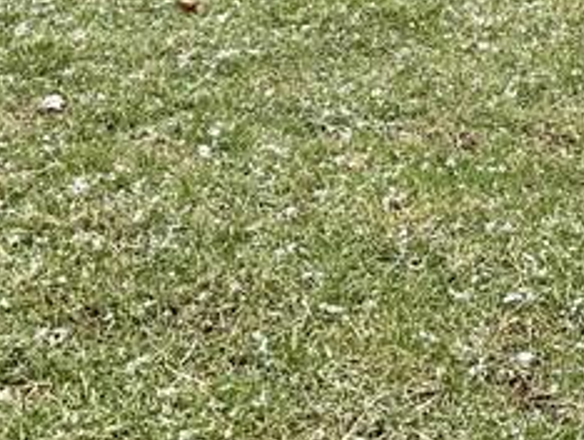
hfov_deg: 18.3
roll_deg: +1.3
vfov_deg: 13.2
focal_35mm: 105
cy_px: -268
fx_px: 1773
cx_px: 552
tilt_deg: -13.3
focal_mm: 6.76
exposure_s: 1/589
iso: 80
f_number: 1.78
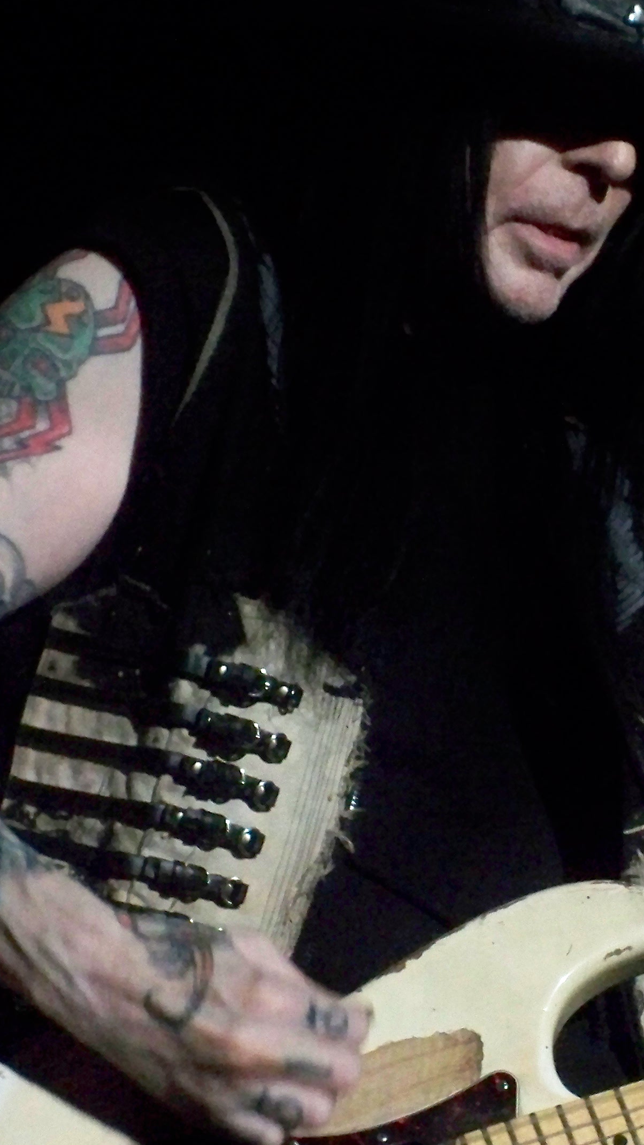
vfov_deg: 11.0
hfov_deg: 6.2
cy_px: 715
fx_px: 5919
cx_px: 402
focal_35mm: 195
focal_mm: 18.8
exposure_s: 1/100
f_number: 5.7
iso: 800
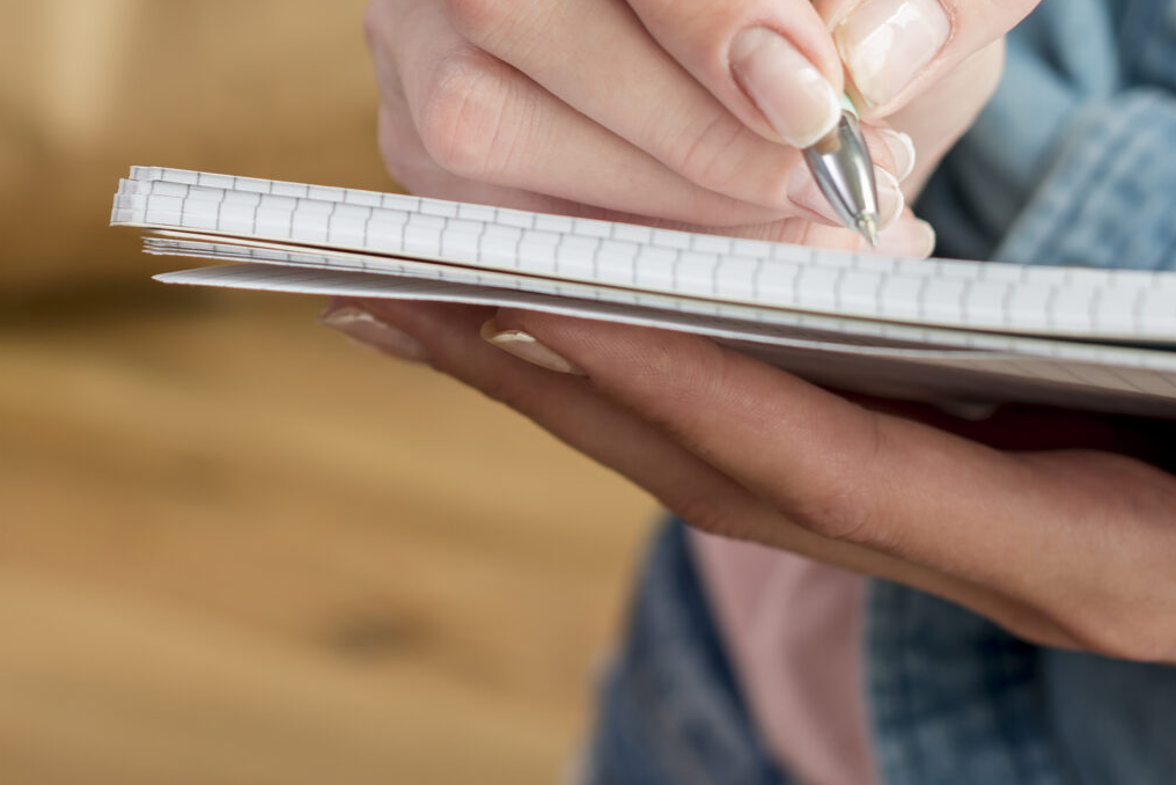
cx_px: 169
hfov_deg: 16.1
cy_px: -89
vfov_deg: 10.7
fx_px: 4117
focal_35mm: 126
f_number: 4
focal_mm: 50
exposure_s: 1/160
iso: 160
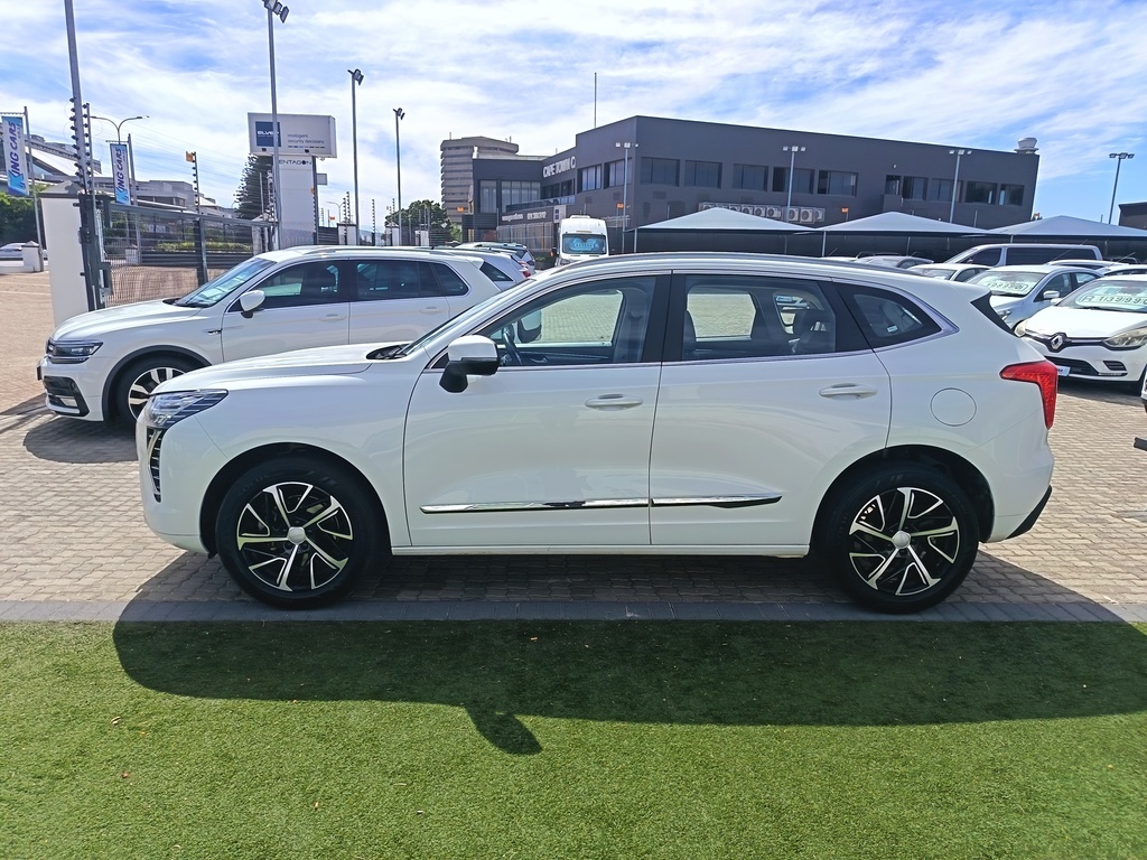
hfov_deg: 71.6
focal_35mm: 24
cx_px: 574
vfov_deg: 56.8
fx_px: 795
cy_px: 430
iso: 100
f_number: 1.75
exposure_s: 1/1220
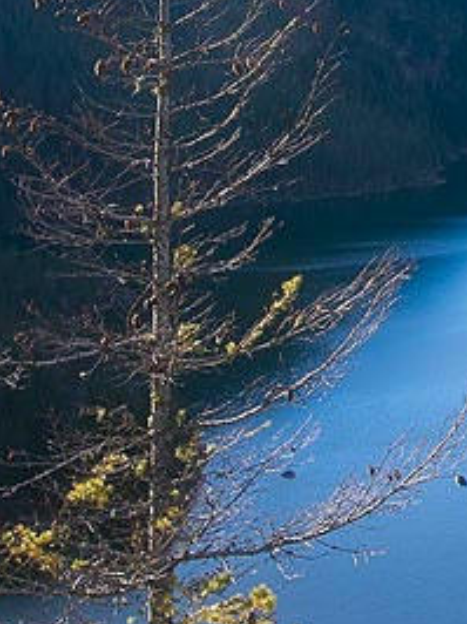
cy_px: -99
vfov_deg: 21.2
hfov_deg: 15.0
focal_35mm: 87
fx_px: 1567
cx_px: 803
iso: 100
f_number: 8
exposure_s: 1/45
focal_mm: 15
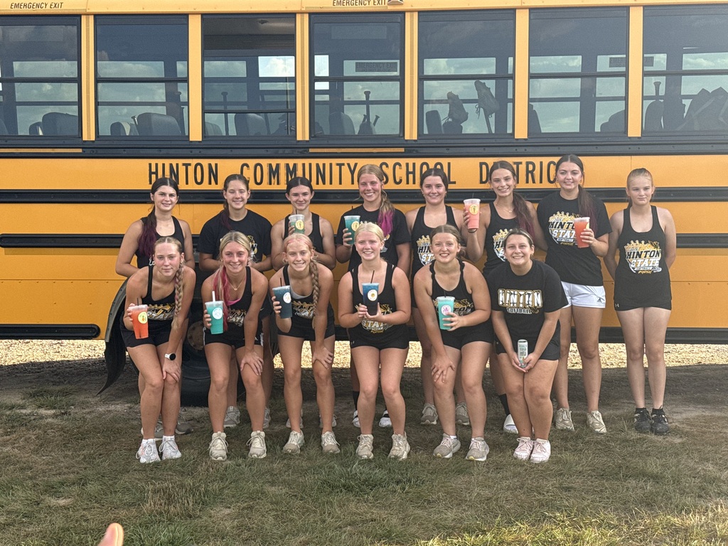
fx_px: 1009
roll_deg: +2.0
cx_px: 364
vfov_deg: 30.3
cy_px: 273
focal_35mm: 48
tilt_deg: -4.0
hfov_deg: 39.7
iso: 80
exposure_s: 1/1000
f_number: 1.78
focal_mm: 6.76
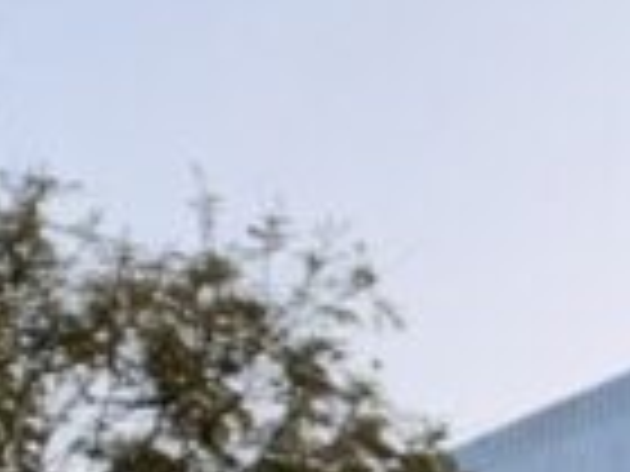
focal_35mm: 178
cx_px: 1215
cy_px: 922
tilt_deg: +13.4
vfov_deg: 8.0
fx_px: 3240
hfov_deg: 10.3
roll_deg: +0.9
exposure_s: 1/325
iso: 25
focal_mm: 4.25
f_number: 1.8
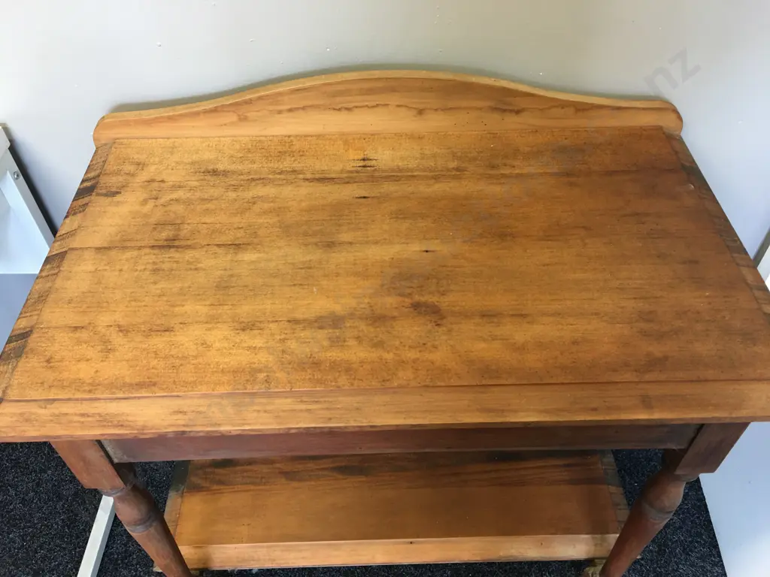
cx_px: 385
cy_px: 288
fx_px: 645
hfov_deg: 61.7
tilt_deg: -45.0
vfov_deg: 48.2
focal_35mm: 29
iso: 50
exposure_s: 1/17
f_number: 2.2
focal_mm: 4.15
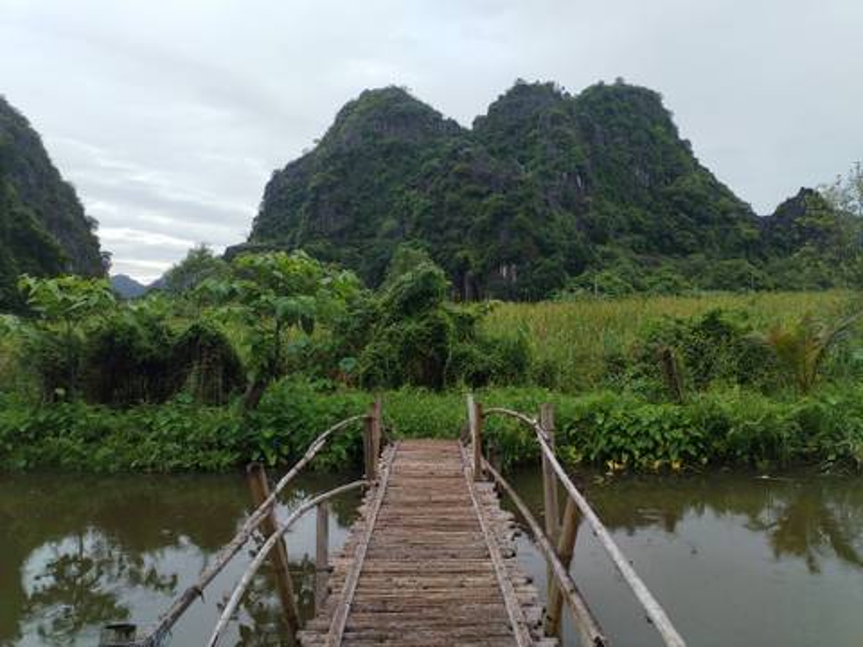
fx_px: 648
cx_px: 432
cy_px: 324
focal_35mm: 26
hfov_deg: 67.3
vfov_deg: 53.1
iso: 100
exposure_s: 1/552
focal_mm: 4.75
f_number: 1.8
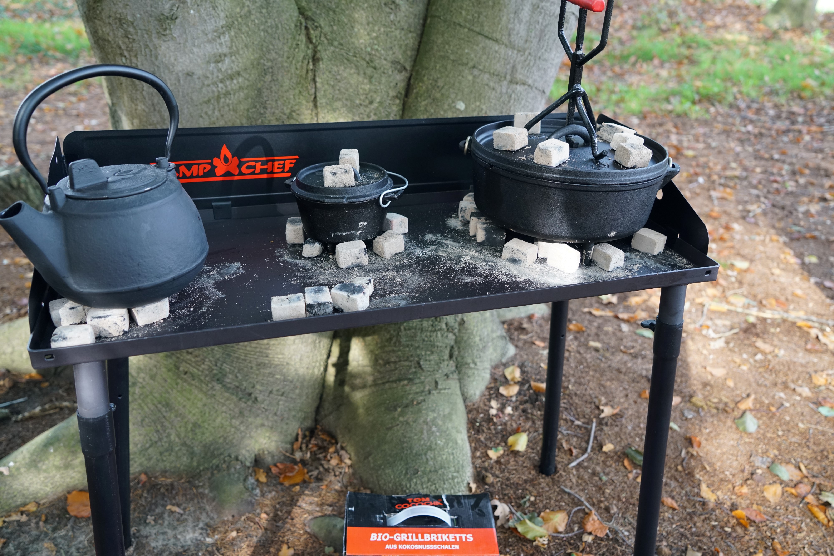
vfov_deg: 43.6
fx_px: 695
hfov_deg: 61.9
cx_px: 417
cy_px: 278
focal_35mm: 30
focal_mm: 30
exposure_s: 1/160
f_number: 4
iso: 1250
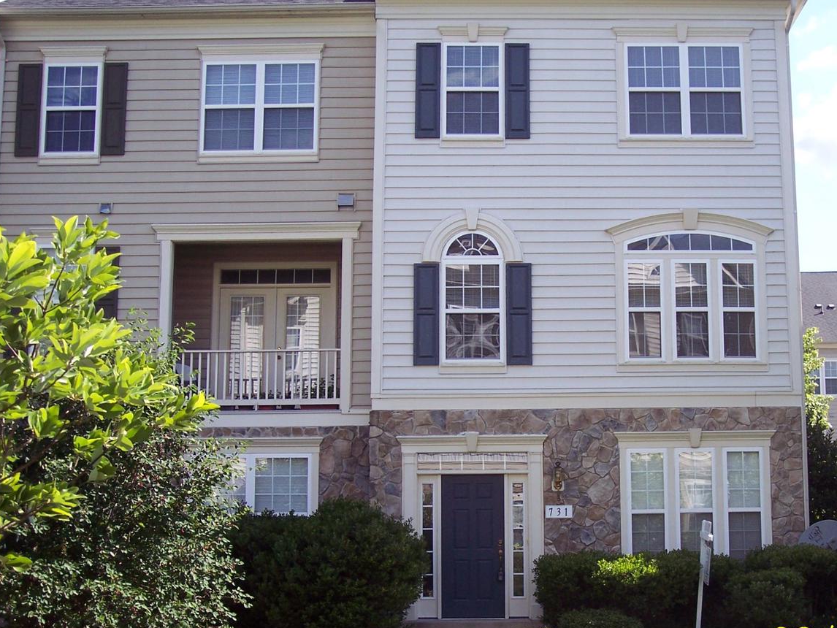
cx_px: 522
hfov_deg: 38.7
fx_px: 1185
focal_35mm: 49
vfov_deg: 29.7
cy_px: 348
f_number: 3.4
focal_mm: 8
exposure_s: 1/500
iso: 100
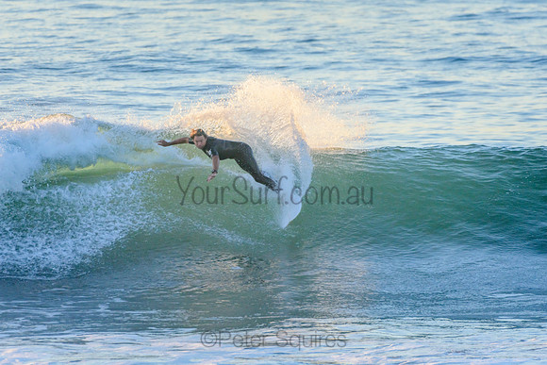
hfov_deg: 2.7
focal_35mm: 750
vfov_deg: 1.8
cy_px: 182
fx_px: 11400
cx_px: 274
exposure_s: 1/1250
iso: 800
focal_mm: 500
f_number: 5.6
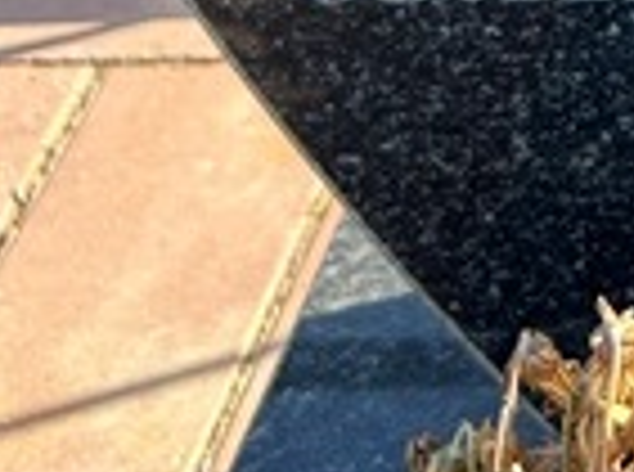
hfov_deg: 11.9
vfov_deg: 9.0
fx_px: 2704
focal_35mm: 148
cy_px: -647
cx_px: 1290
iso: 50
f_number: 1.5
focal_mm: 5.7
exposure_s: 1/374
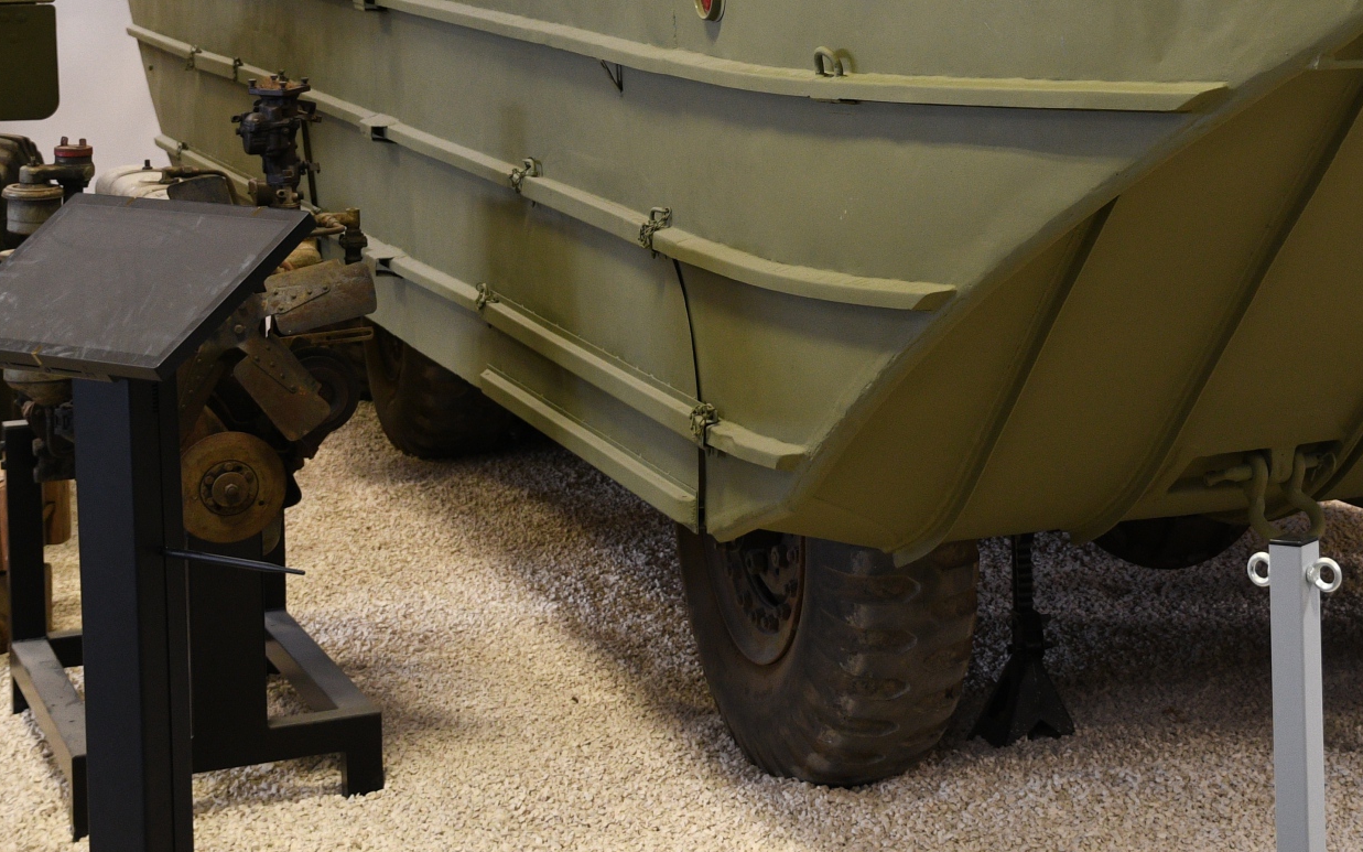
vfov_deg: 14.5
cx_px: 1226
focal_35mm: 89
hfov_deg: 22.7
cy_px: 84
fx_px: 3306
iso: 800
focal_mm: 30
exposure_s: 1/50
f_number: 3.5
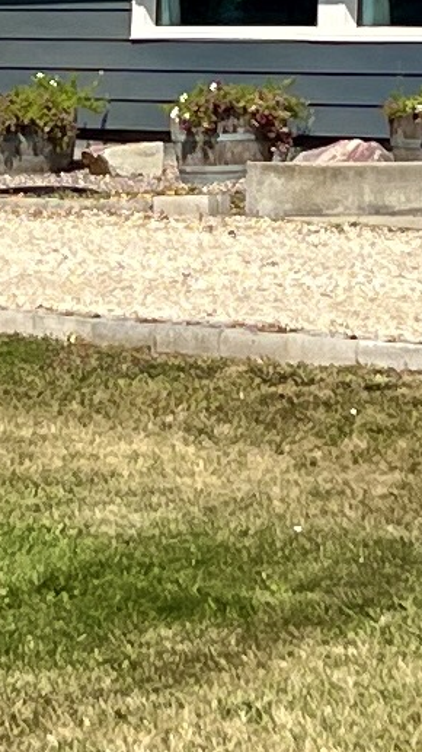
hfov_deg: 5.9
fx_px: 4121
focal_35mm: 207
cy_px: -70
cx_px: 188
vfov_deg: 10.3
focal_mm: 5.7
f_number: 1.5
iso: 50
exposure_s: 1/5076
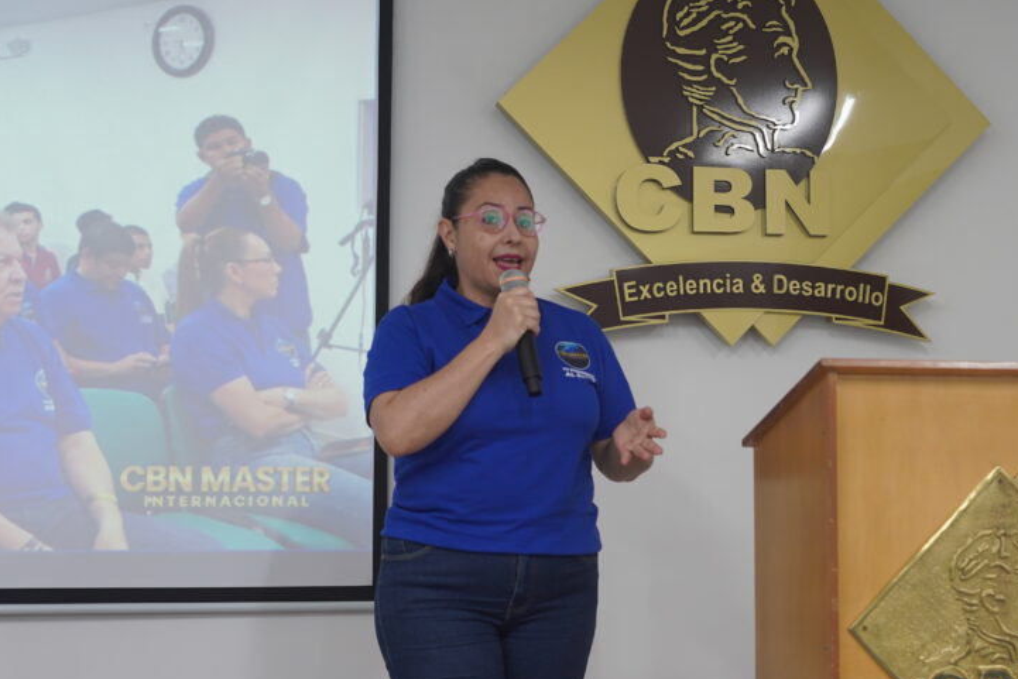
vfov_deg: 19.2
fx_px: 2008
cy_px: 402
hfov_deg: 28.2
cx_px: 719
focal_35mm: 71
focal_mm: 50
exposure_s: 1/160
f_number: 4
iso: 800
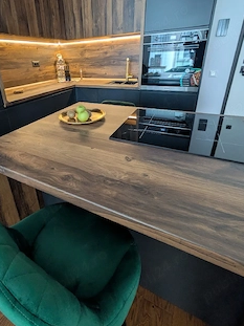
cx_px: 94
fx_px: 169
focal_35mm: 18
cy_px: 125
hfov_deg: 70.6
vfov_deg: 86.3
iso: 172
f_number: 2.2
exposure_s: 1/25.1
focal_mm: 1.83
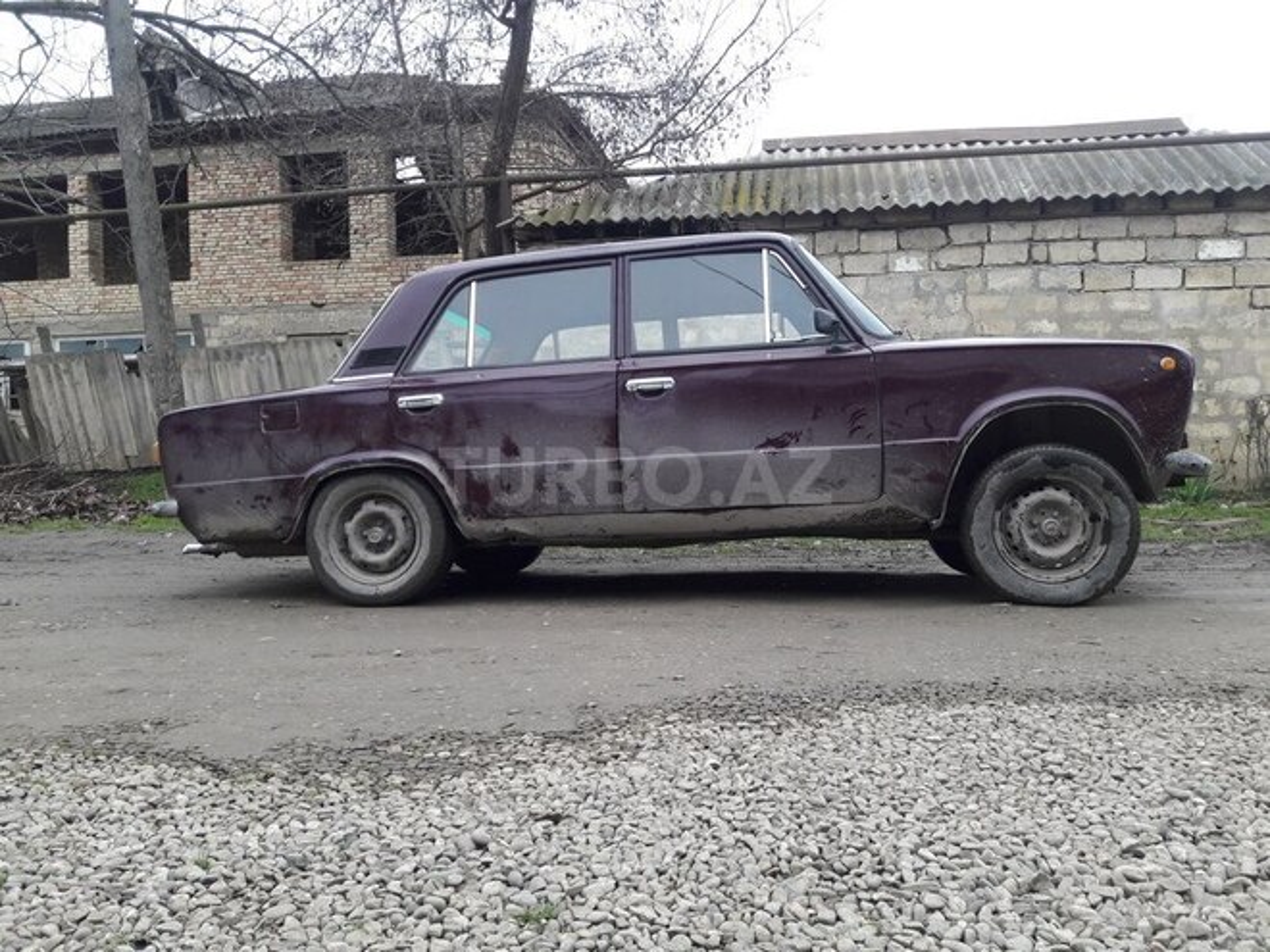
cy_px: 476
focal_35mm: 28
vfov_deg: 49.7
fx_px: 1027
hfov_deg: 63.4
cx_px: 635
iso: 40
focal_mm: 3.7
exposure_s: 1/120
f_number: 1.9
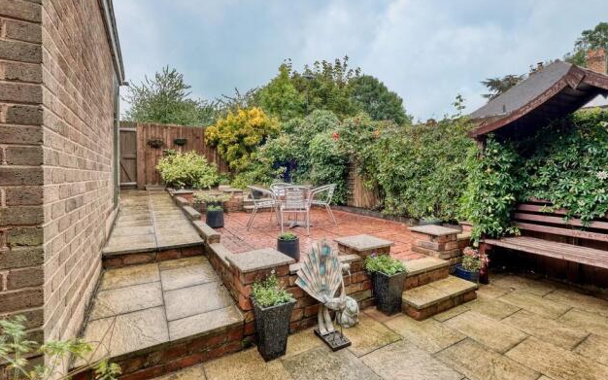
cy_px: 175
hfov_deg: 97.8
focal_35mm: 16
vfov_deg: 71.1
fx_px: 265
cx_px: 308
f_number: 8
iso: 800
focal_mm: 10
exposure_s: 1/125
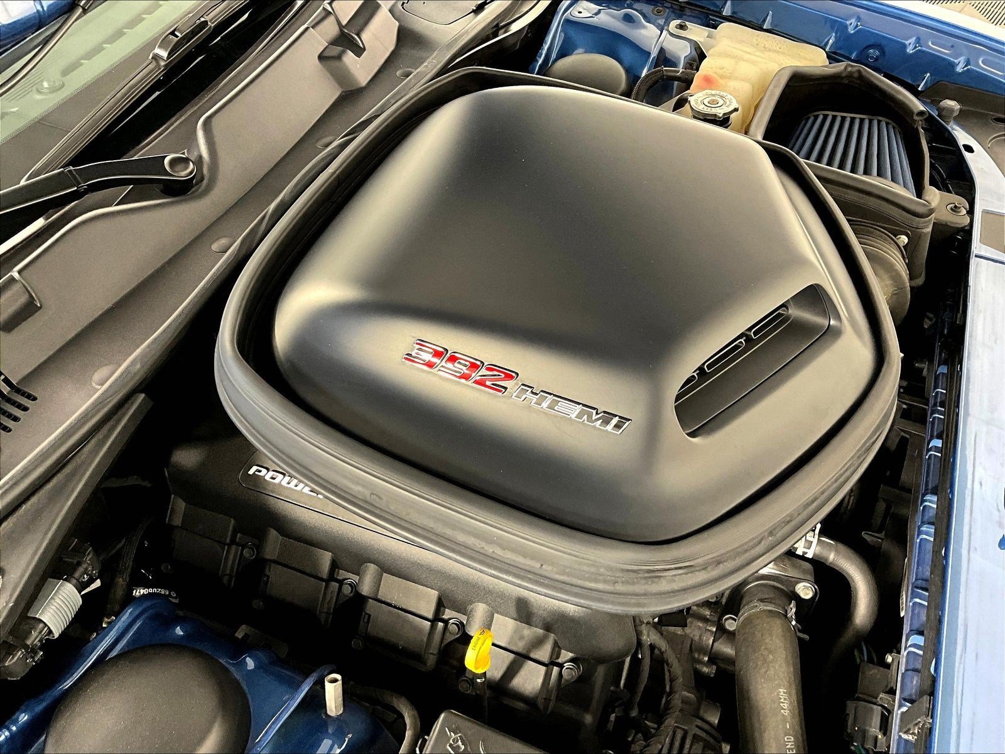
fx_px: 842
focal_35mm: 29
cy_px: 377
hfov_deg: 61.7
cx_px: 502
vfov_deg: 48.2
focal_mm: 3
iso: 160
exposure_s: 1/60
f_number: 1.8
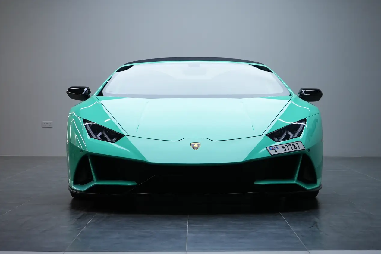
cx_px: 195
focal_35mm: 72
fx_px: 762
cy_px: 125
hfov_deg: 28.1
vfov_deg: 18.9
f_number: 5.6
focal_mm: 70
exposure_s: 1/250
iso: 640
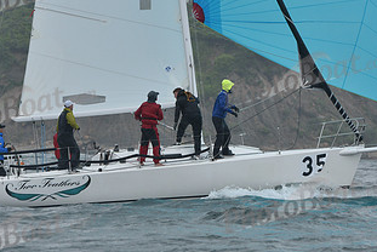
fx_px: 3910
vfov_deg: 3.7
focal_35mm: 373
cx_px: 160
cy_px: 157
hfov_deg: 5.5
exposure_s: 1/1000
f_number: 6.3
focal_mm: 200
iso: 320
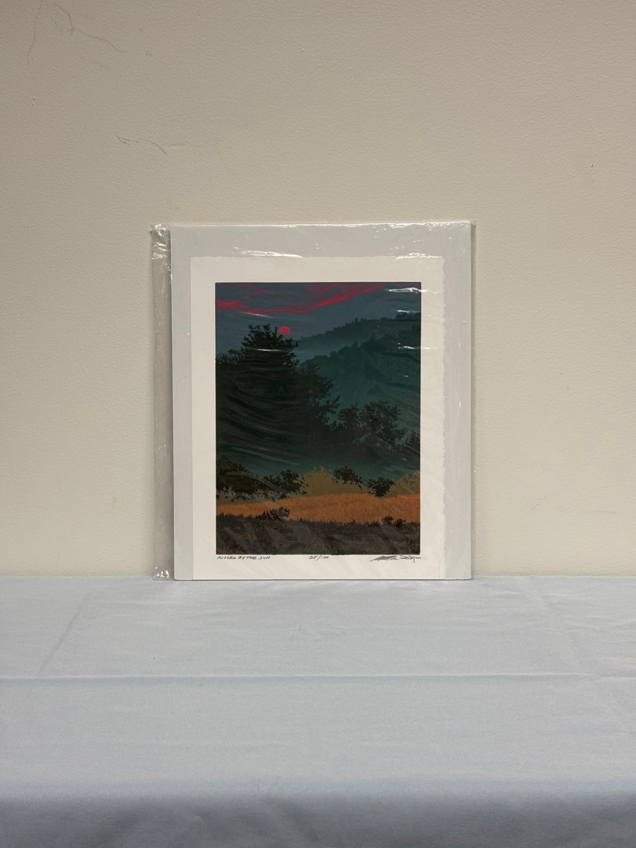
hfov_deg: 28.0
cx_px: 318
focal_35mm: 52
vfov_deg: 36.8
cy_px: 424
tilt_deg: -6.7
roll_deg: -0.7
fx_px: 1274
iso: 80
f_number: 1.6
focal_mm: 5.96
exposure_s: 1/60
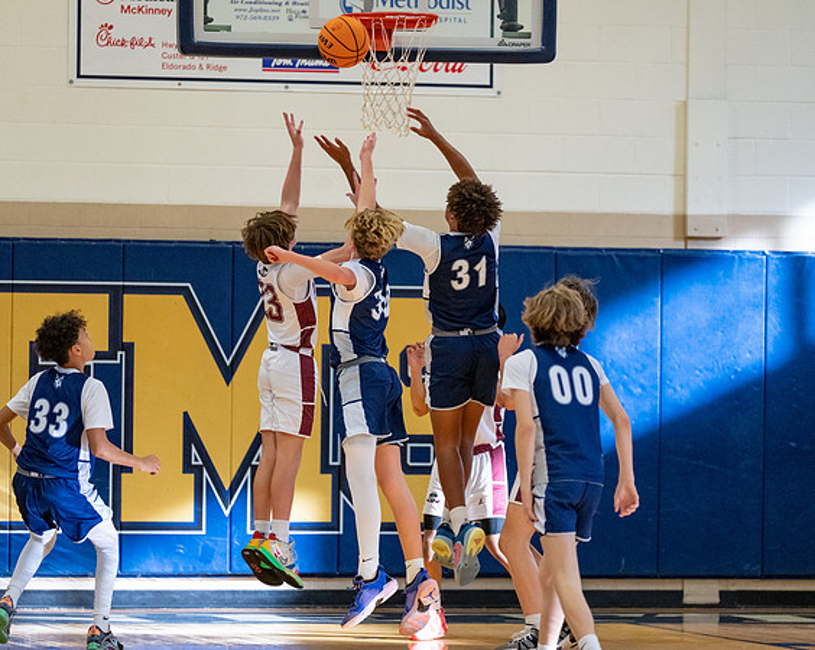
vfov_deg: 6.2
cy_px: 339
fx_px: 5995
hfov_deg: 7.8
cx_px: 403
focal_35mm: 249
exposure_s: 1/1000
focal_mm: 200
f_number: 2.8
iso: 5000
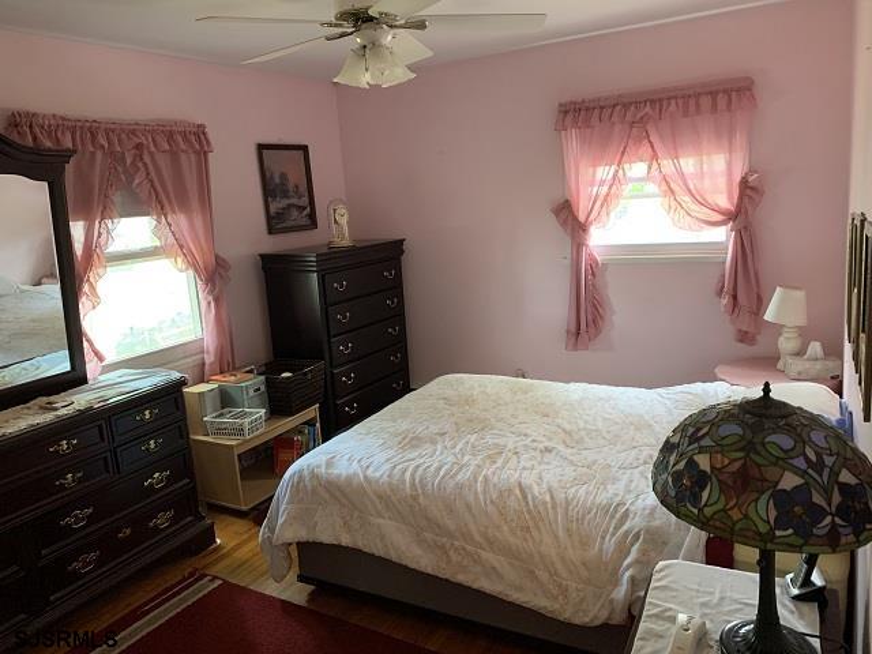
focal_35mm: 26
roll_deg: +4.3
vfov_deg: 53.1
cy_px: 327
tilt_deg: -11.2
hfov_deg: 67.3
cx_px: 436
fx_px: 655
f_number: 1.8
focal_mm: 4.25
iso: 400
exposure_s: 1/40
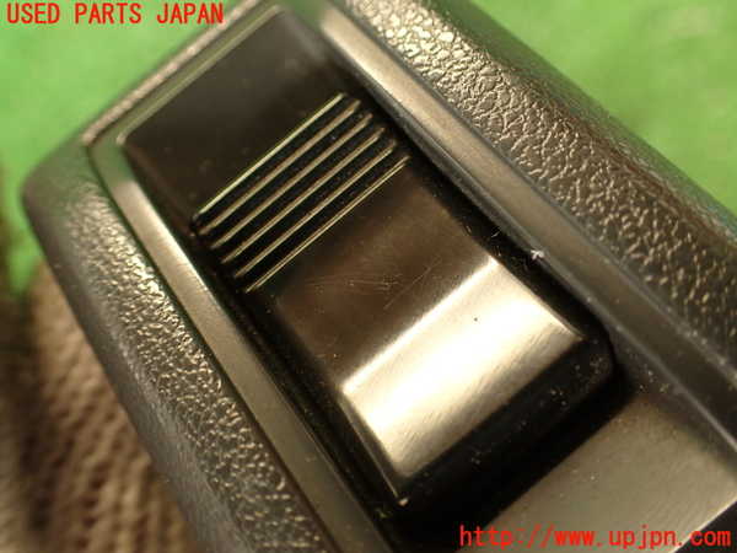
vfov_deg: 44.2
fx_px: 681
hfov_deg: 56.8
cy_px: 276
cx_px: 368
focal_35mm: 32
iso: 200
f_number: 2.4
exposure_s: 1/30
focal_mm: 5.79
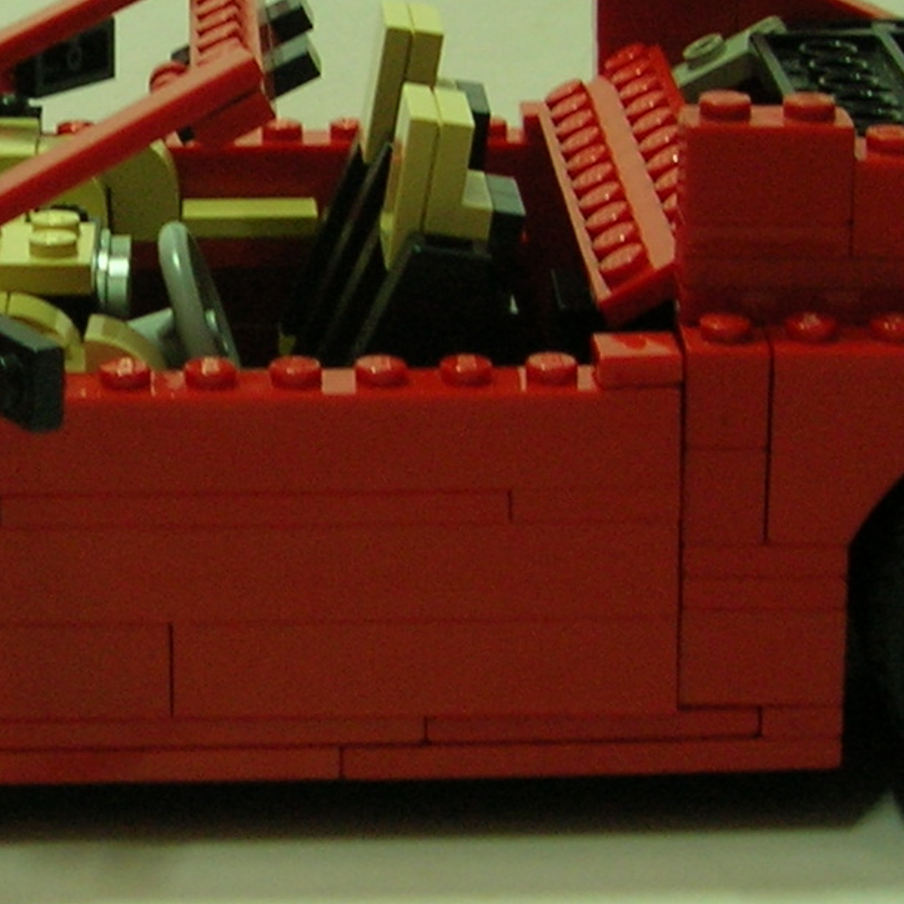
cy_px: 108
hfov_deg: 12.5
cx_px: 175
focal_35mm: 139
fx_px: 4107
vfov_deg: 12.5
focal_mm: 7
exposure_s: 1/3.9
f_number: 3.1
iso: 80
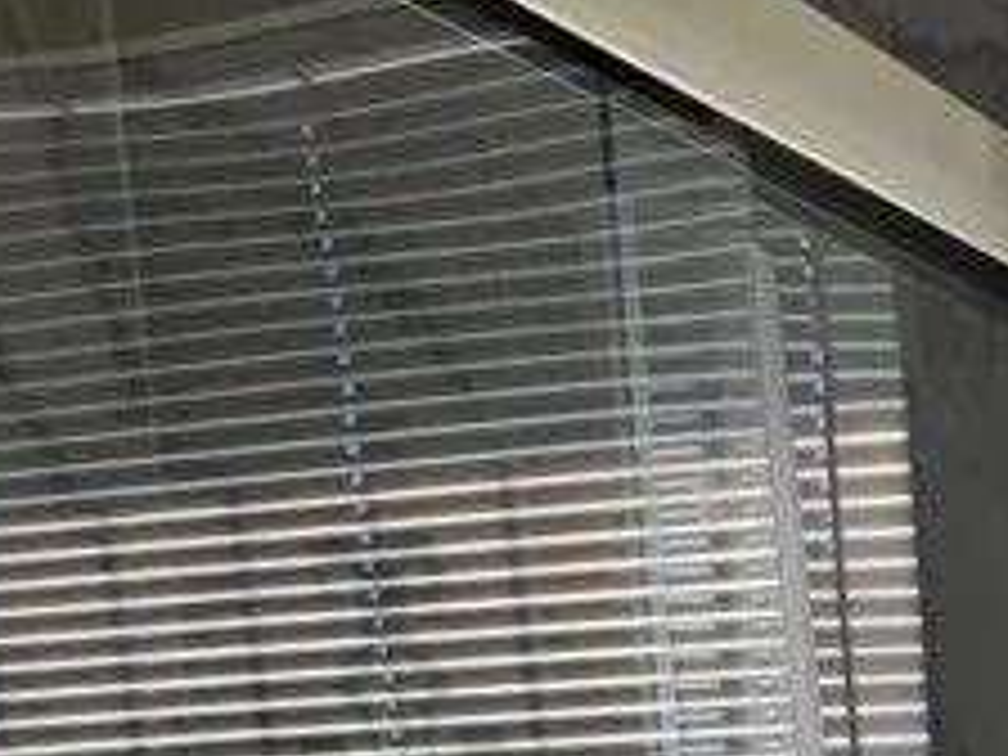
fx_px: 3058
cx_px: 1737
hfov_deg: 16.2
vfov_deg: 12.4
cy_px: 1530
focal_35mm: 105
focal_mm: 6.5
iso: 10
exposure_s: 1/122
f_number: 1.4
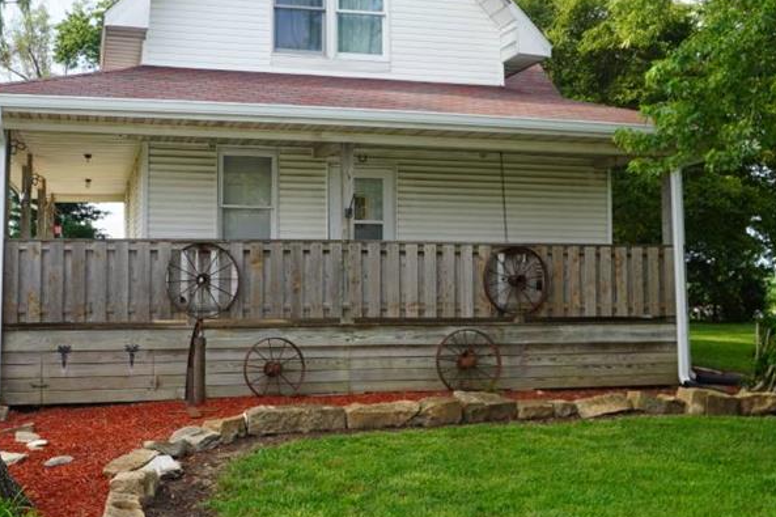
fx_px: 837
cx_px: 280
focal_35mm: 39
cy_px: 226
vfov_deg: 34.3
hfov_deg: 49.1
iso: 100
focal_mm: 15
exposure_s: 1/125
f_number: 5.6
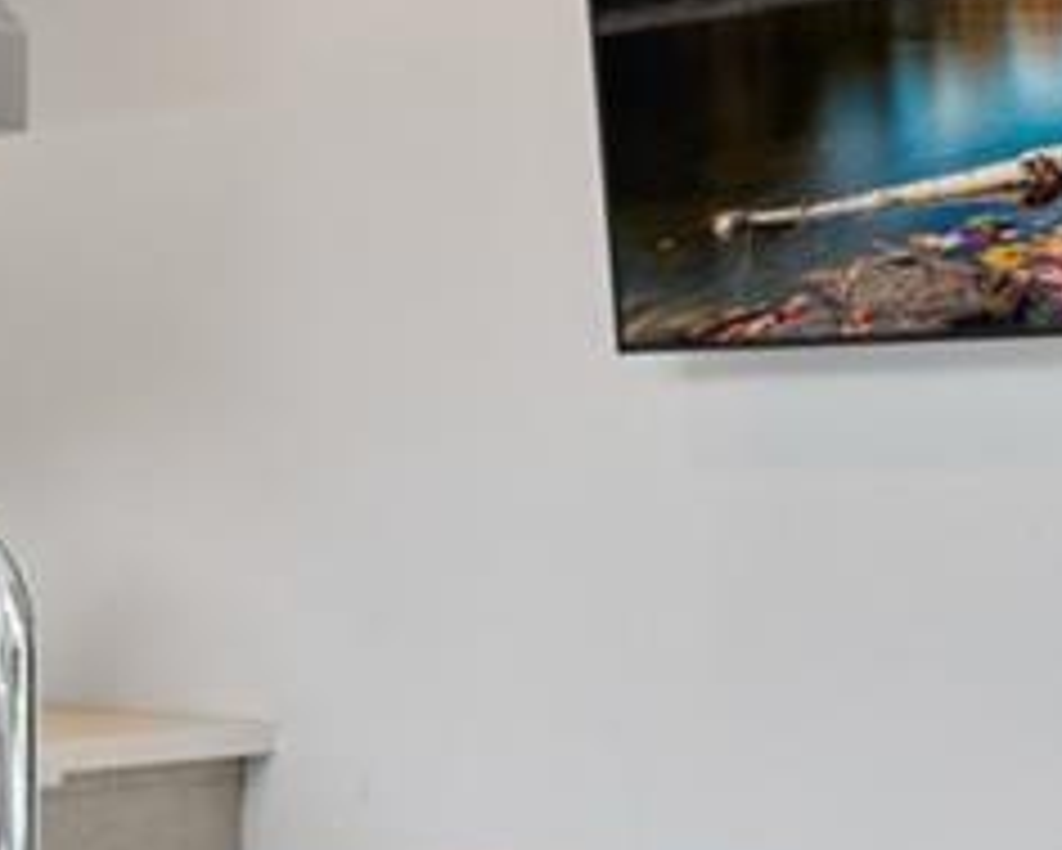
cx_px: -351
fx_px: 2799
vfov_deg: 17.2
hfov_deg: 19.6
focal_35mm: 89
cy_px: 639
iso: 640
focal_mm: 14
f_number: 2.8
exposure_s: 1/200
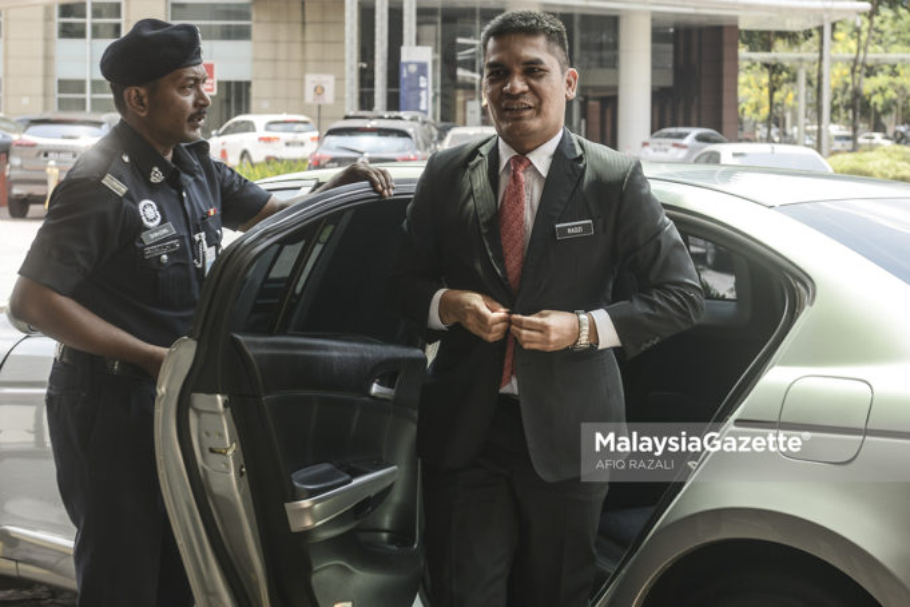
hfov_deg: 39.6
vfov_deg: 27.0
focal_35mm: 50
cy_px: 304
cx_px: 455
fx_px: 1264
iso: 100
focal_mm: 50
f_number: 4
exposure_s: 1/250
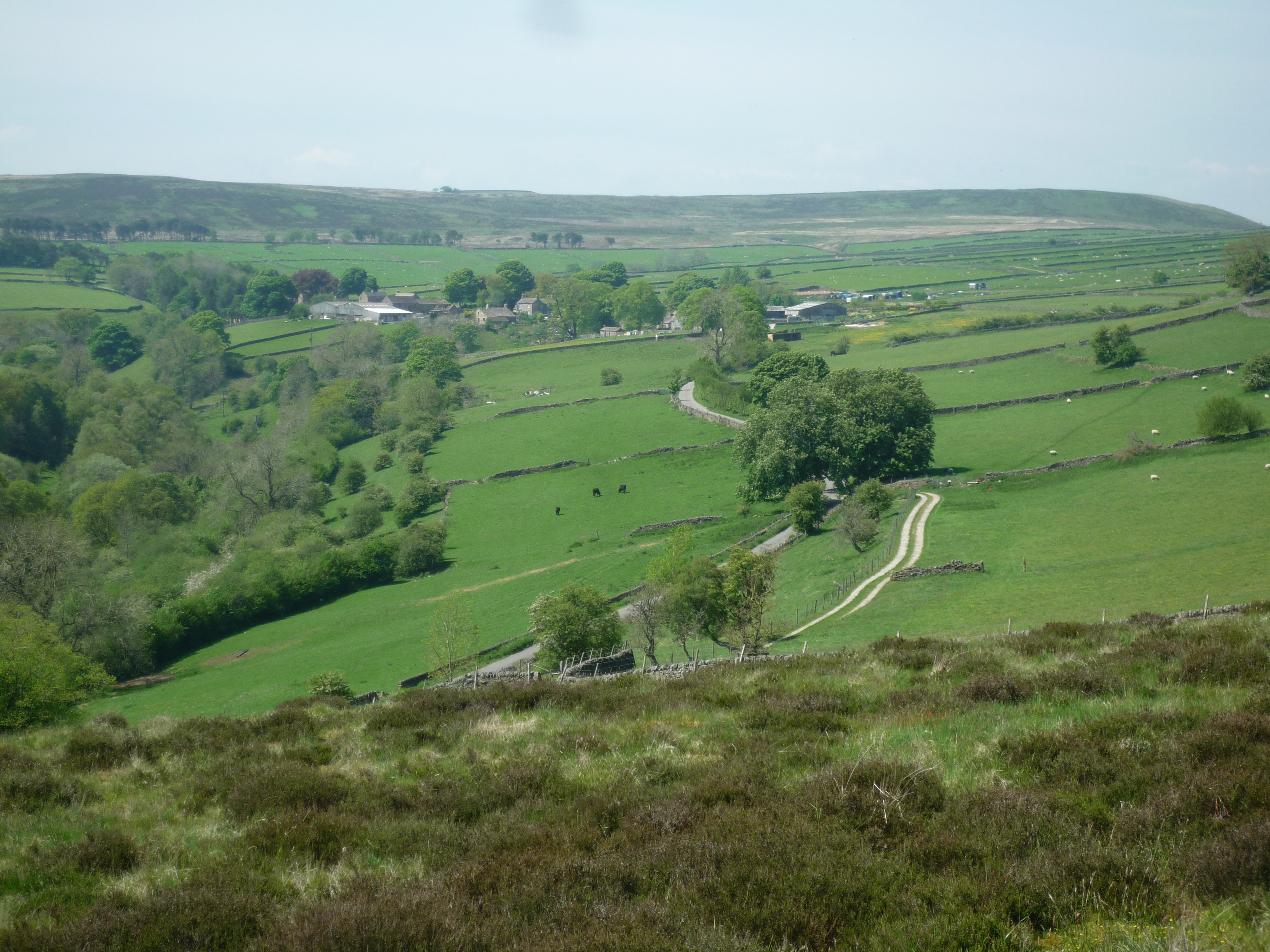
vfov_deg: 21.0
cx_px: 635
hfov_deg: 27.8
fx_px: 2568
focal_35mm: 70
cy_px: 476
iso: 100
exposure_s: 1/500
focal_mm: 12.2
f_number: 4.9
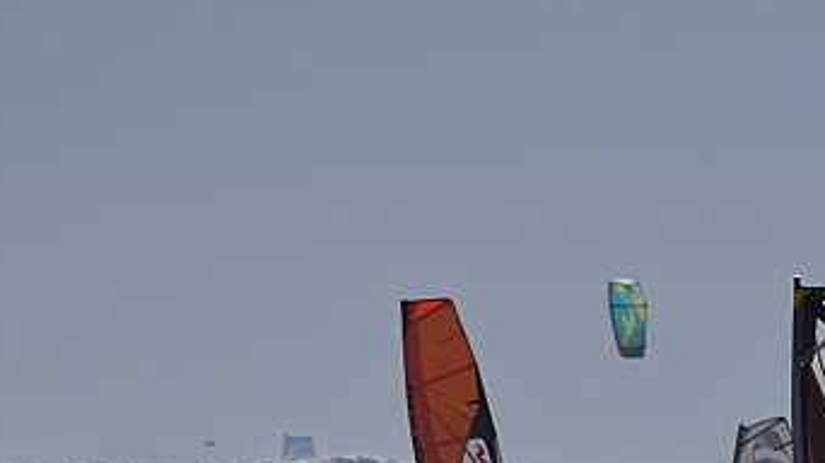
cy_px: 386
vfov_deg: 1.7
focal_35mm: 706
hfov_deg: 3.1
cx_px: 601
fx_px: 15437
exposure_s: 1/1000
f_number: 8
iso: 200
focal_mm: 300
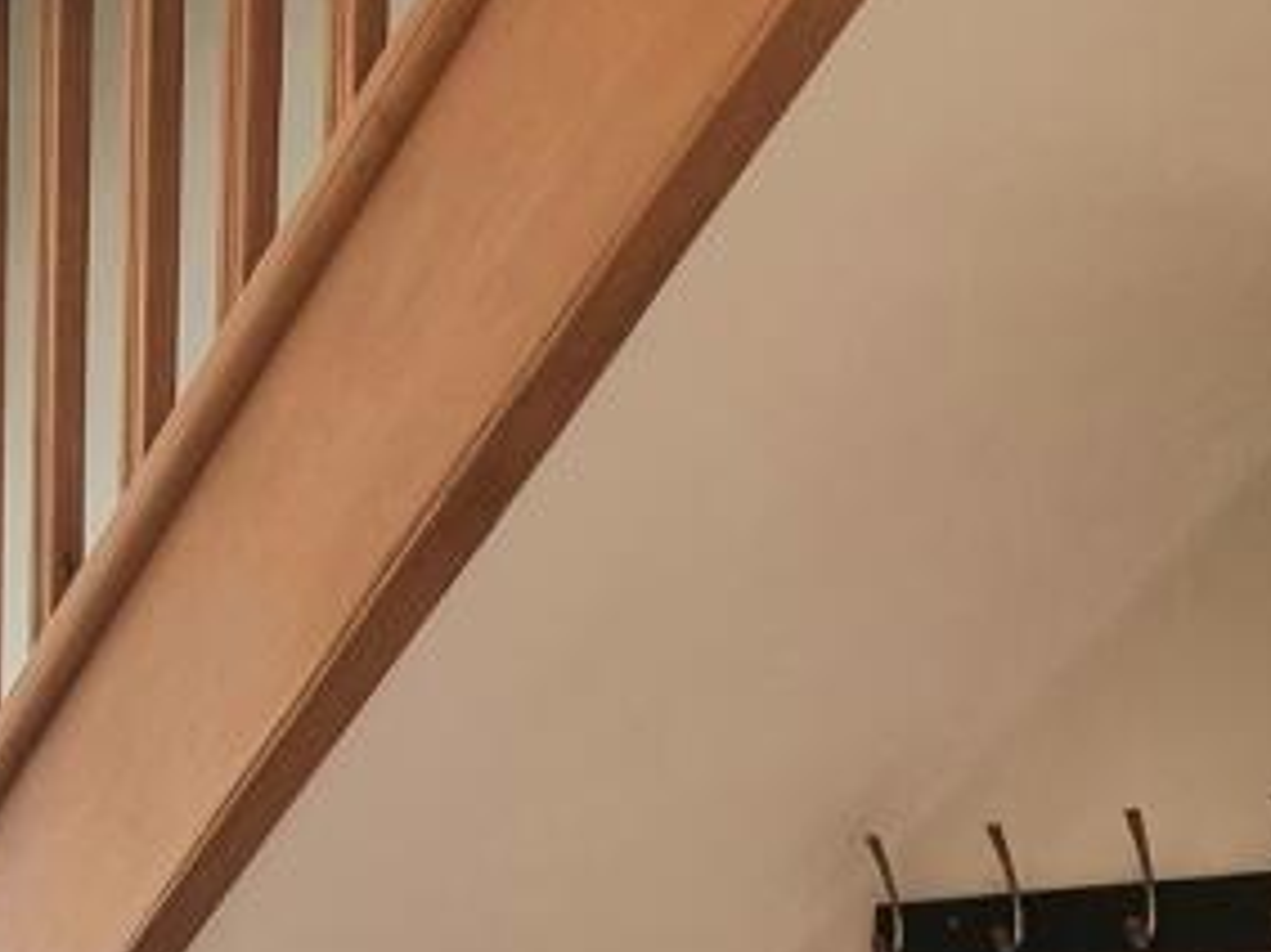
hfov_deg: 40.3
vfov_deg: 25.1
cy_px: 1343
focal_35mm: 47
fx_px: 1725
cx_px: 512
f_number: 2.2
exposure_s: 1/50
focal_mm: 2.2
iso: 100
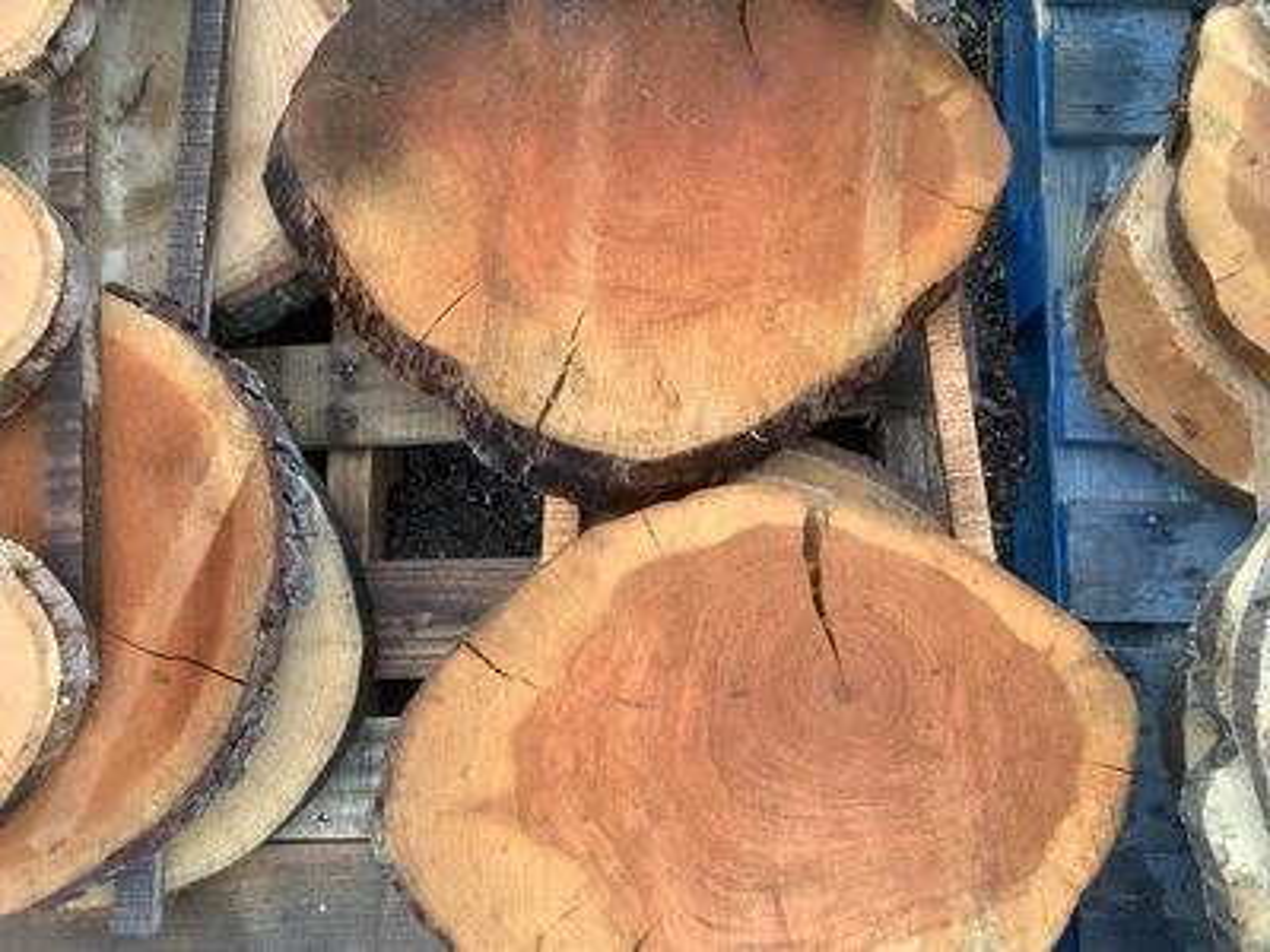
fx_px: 1137
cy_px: 476
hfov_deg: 58.4
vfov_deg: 45.4
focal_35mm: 31
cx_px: 635
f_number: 2.4
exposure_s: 1/120
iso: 50
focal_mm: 3.3
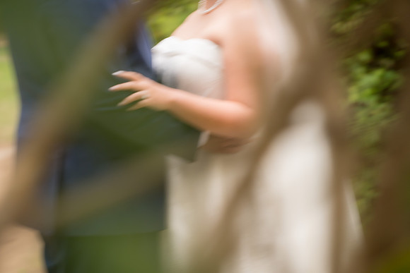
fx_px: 1823
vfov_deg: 8.6
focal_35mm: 160
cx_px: 205
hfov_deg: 12.8
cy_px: 136
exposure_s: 1/200
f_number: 2.8
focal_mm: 160
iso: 640
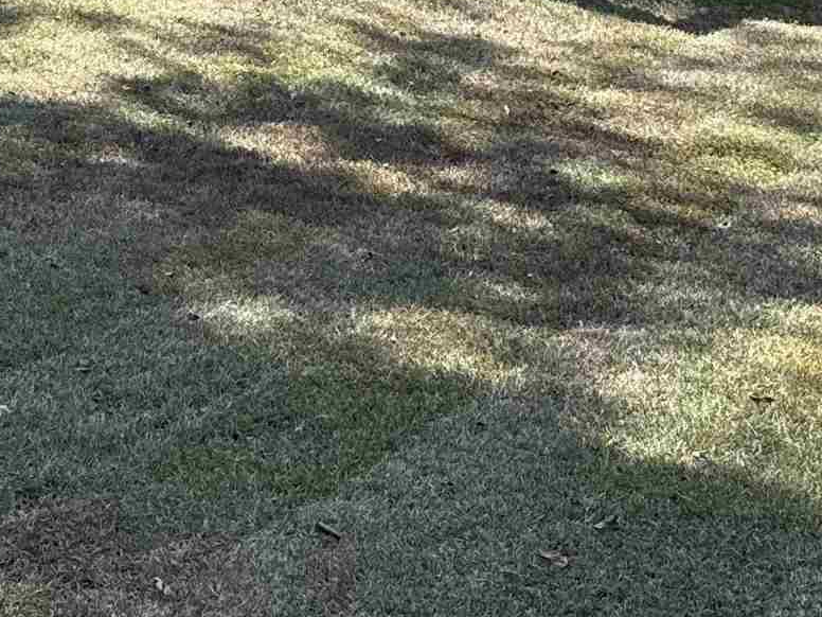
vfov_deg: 14.8
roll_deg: -0.3
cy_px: -214
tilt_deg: -8.7
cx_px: 237
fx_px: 2256
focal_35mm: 95
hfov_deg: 20.5
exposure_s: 1/1018
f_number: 1.78
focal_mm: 6.76
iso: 100
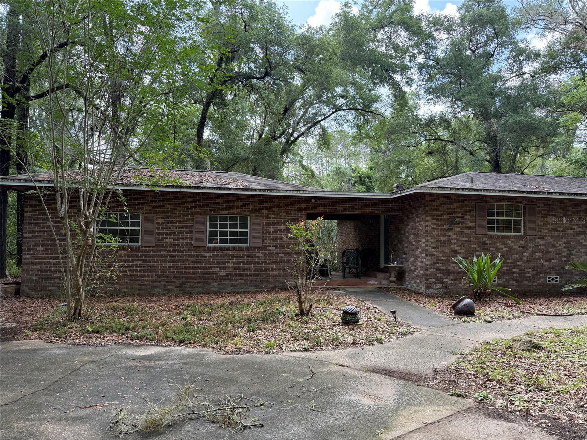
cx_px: 294
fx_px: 407
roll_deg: -1.1
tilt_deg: +3.3
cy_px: 220
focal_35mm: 24
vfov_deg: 56.8
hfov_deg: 71.6
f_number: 1.78
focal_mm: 6.76
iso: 100
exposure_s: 1/470
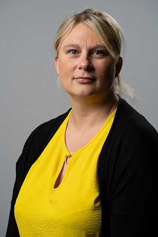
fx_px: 1020
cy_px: 117
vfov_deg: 13.2
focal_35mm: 155
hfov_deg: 8.9
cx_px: 78
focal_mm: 153
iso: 160
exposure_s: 1/160
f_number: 7.1
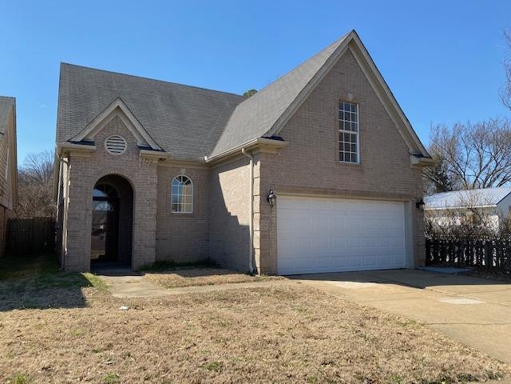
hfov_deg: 67.3
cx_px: 256
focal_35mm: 26
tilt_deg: +6.3
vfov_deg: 53.1
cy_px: 192
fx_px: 384
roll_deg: -0.7
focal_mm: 4.25
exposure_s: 1/1838
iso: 32
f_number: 1.8
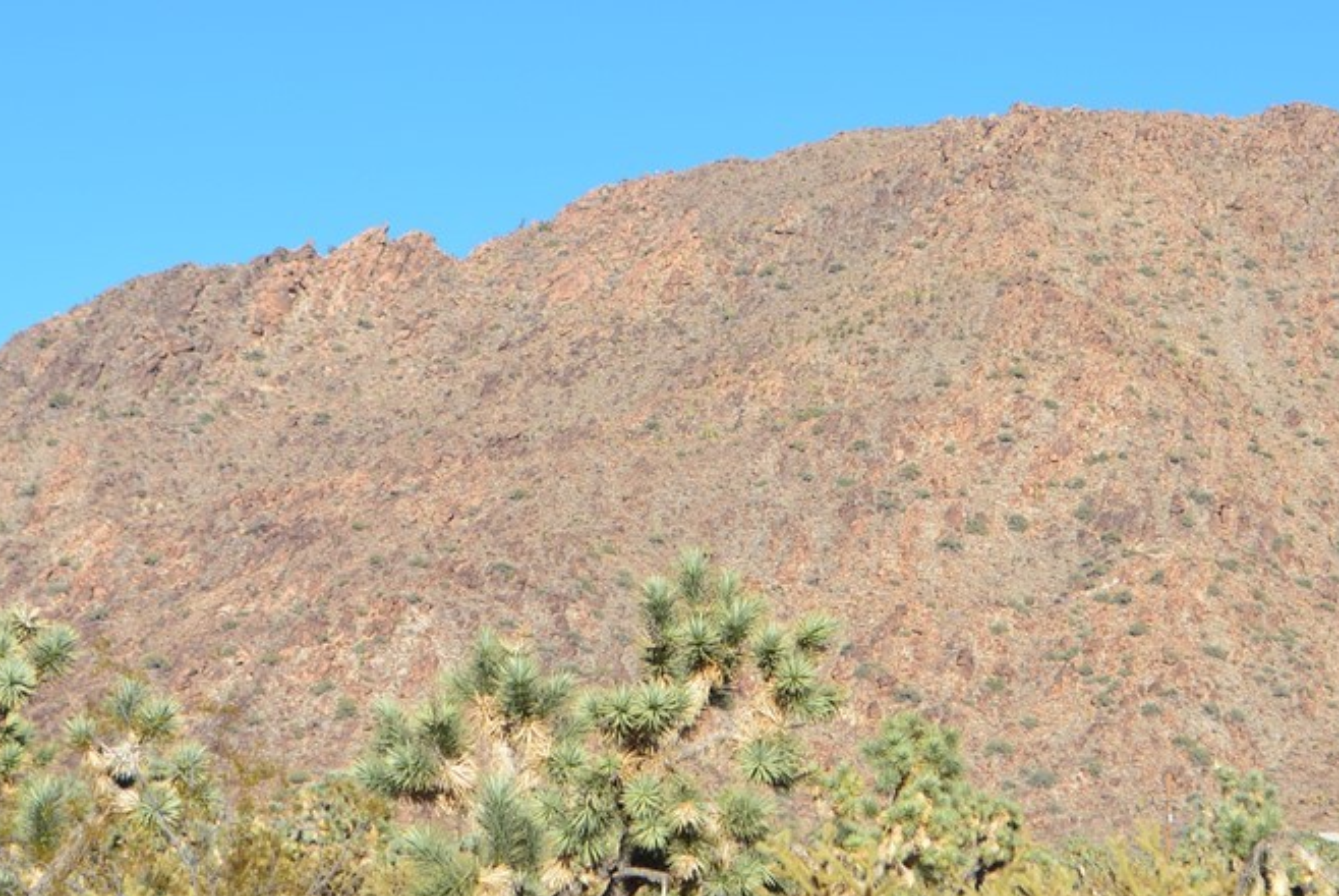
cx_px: 869
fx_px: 5056
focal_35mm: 136
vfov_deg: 10.1
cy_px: 460
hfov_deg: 15.1
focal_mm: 55
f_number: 10
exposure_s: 1/320
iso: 200
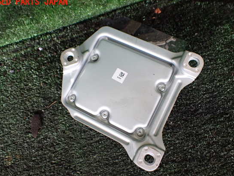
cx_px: 119
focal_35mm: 33
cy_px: 93
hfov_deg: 55.3
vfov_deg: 42.9
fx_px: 223
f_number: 2.3
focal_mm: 5.4
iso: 640
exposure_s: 1/125
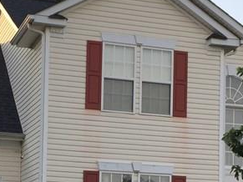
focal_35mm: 102
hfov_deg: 19.3
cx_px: 102
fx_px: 716
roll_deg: -2.5
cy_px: 210
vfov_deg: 14.1
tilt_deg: +6.2
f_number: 2.2
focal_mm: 4.15
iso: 32
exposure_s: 1/465
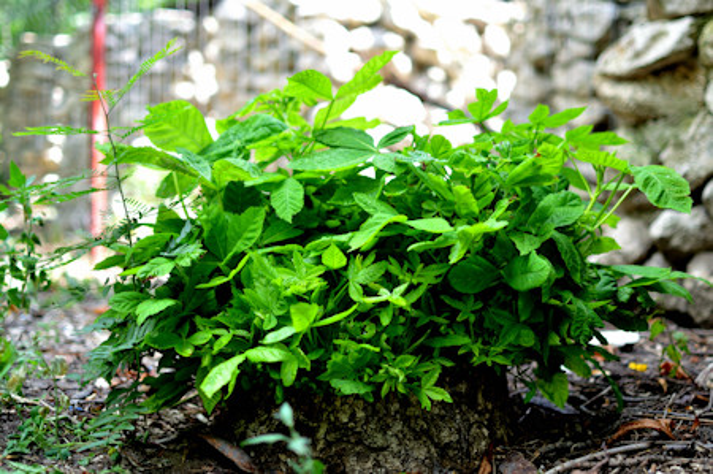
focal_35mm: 52
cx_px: 356
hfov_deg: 37.9
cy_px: 237
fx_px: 1039
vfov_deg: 25.7
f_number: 1.8
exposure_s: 1/250
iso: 100
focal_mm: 35
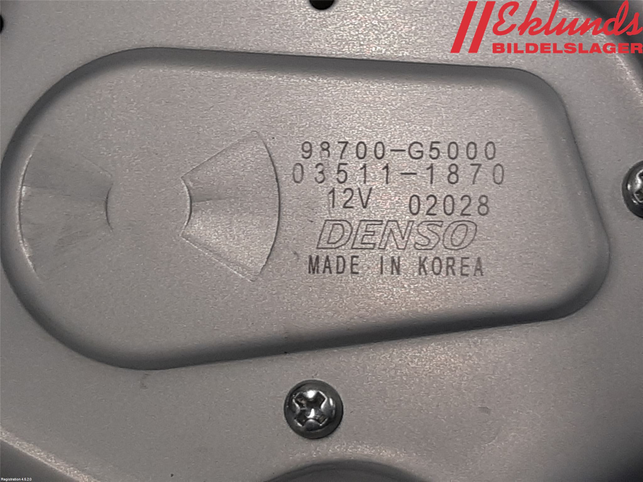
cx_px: 322
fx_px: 483
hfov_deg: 67.3
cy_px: 241
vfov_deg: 53.1
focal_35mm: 26
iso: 40
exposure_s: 1/50
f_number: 1.7
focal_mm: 3.93
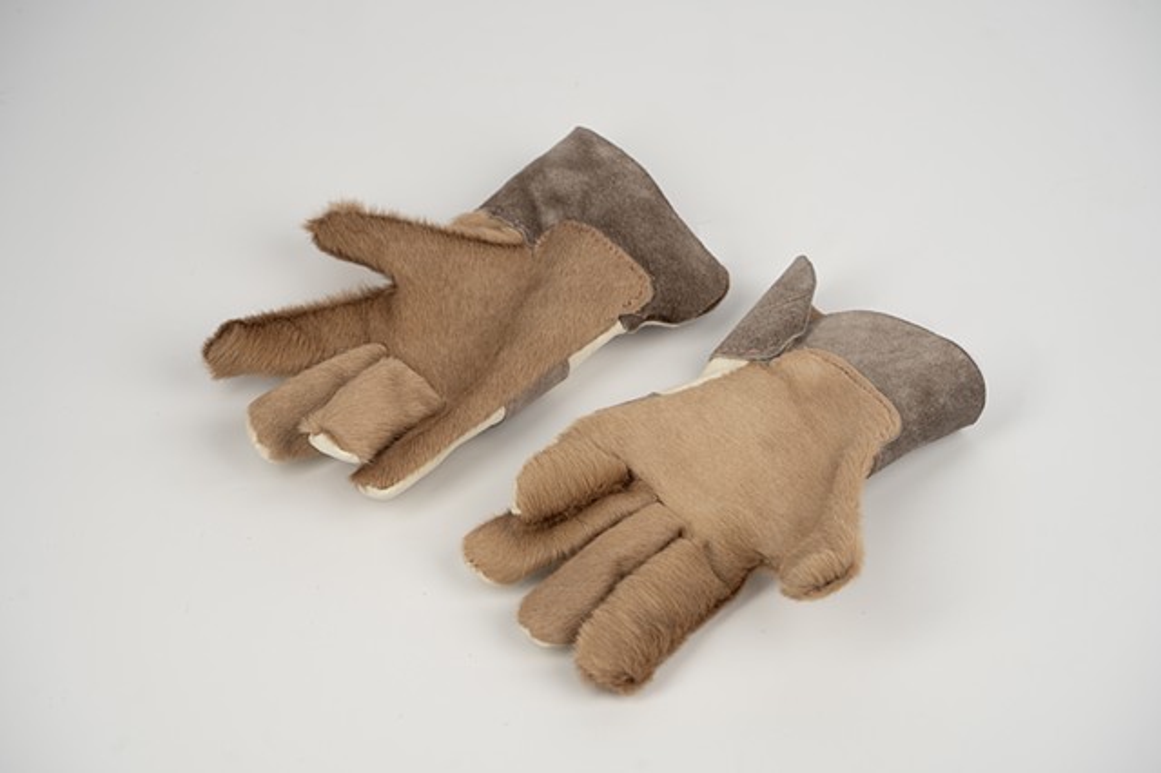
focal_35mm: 107
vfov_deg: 12.8
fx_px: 3449
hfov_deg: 19.1
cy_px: 386
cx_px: 580
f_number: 7.1
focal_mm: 107
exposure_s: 1/160
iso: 100
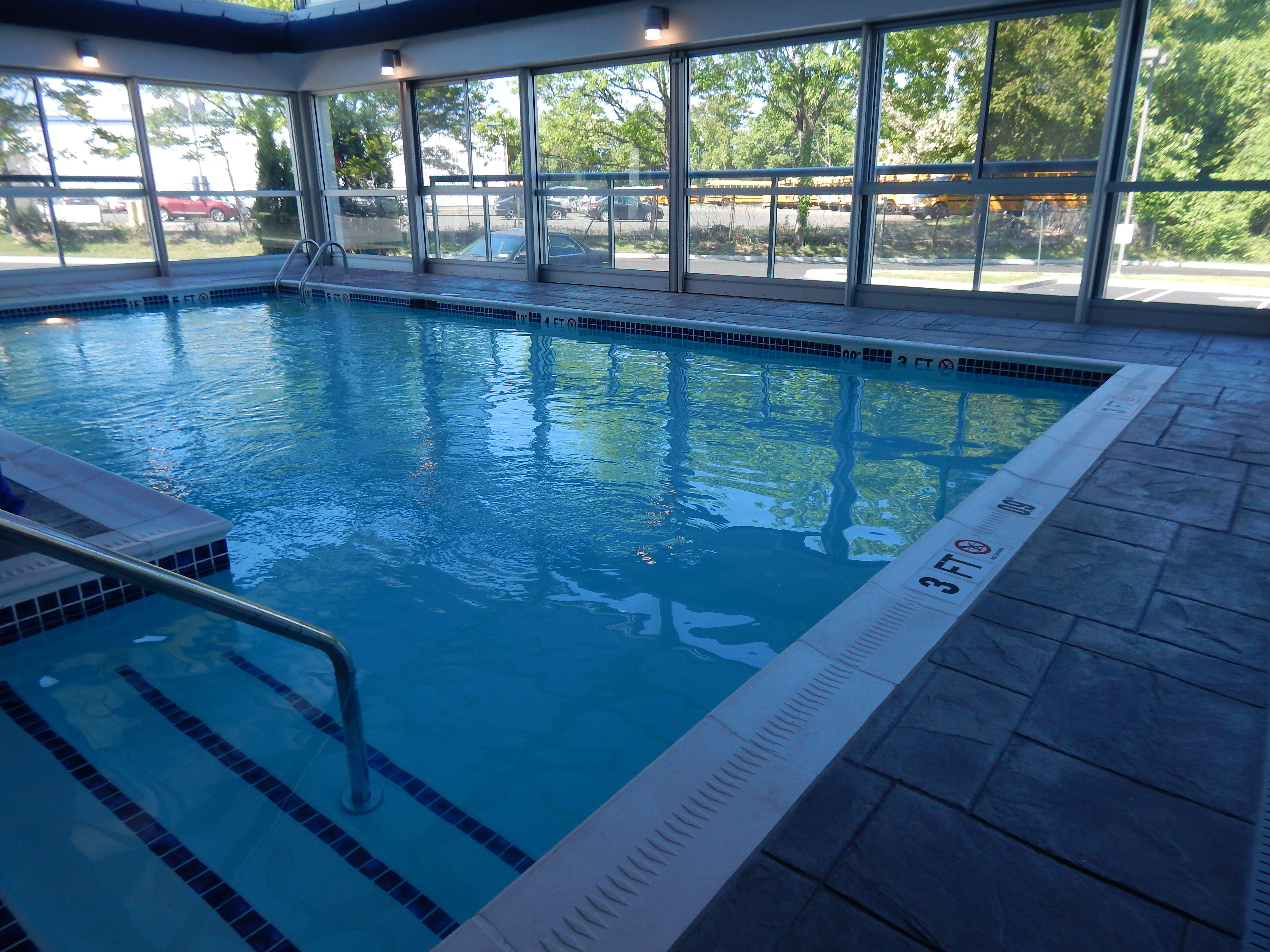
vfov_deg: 61.1
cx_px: 635
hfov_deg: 76.4
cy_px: 476
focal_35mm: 22
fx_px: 807
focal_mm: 4
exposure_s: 1/160
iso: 125
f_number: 3
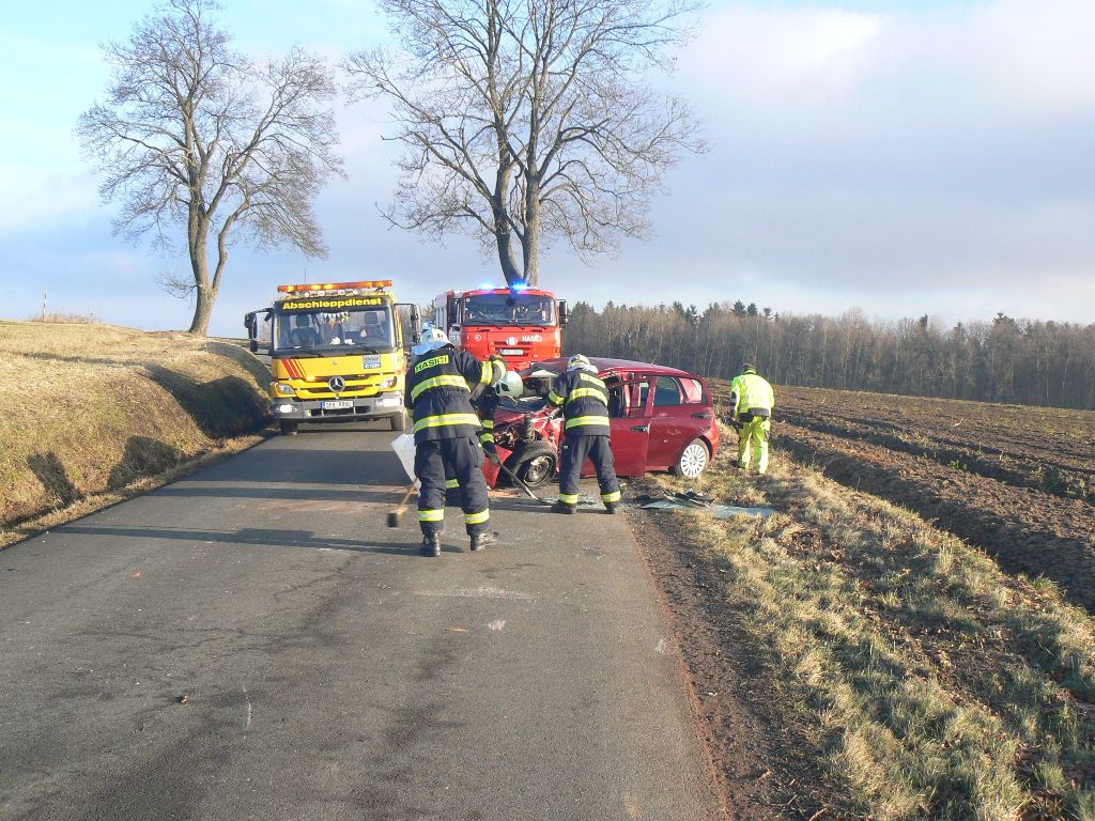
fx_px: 1139
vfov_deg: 39.7
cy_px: 410
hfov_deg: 51.4
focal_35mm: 36
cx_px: 548
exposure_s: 1/160
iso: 80
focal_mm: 6
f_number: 5.6
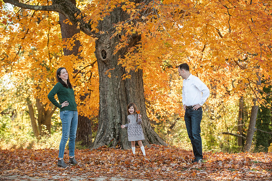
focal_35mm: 92
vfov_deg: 14.9
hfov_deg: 22.1
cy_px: 93
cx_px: 139
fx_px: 696
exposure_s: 1/500
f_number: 3.5
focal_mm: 90
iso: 500
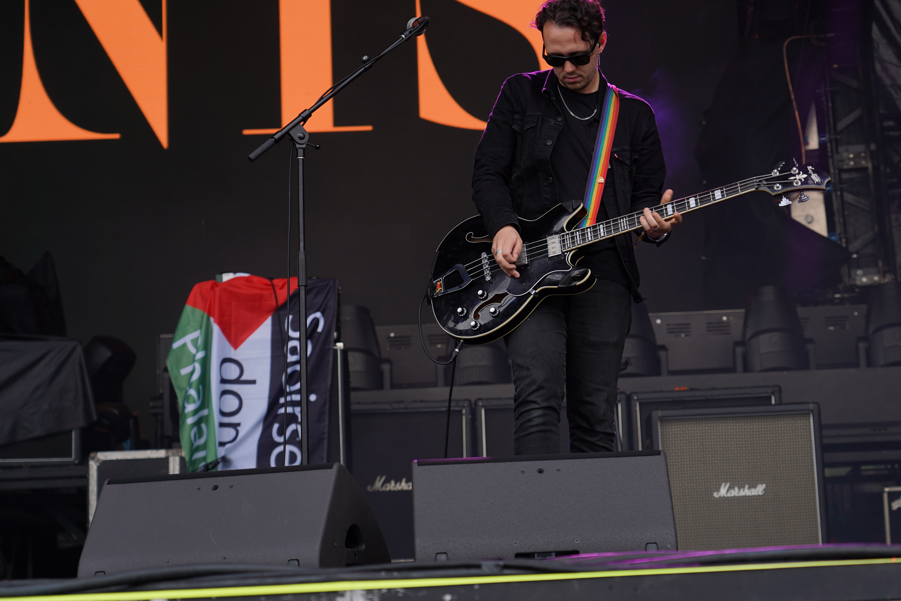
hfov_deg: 23.6
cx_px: 556
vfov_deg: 15.9
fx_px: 2152
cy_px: 245
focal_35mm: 86
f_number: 4.5
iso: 100
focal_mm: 68
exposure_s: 1/100
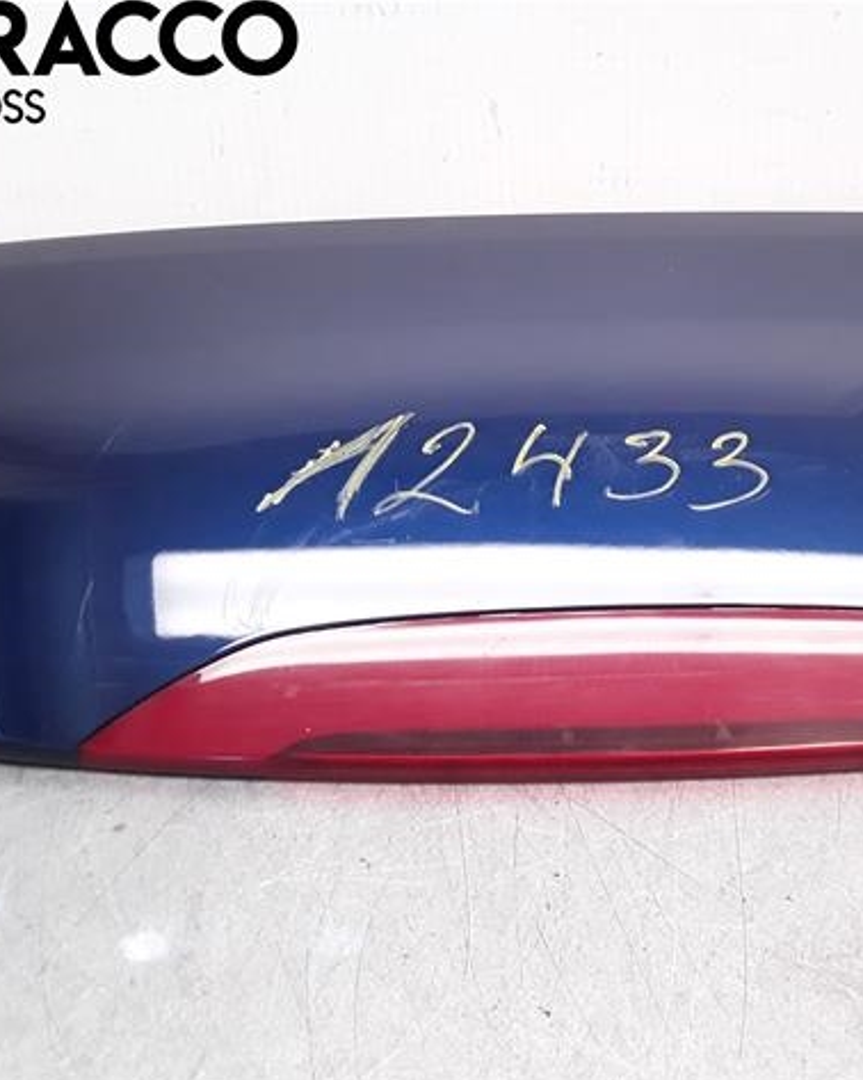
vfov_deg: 49.1
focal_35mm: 37
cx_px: 589
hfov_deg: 39.5
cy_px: 546
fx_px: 1182
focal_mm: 2.91
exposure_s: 1/100
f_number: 1.9
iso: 100
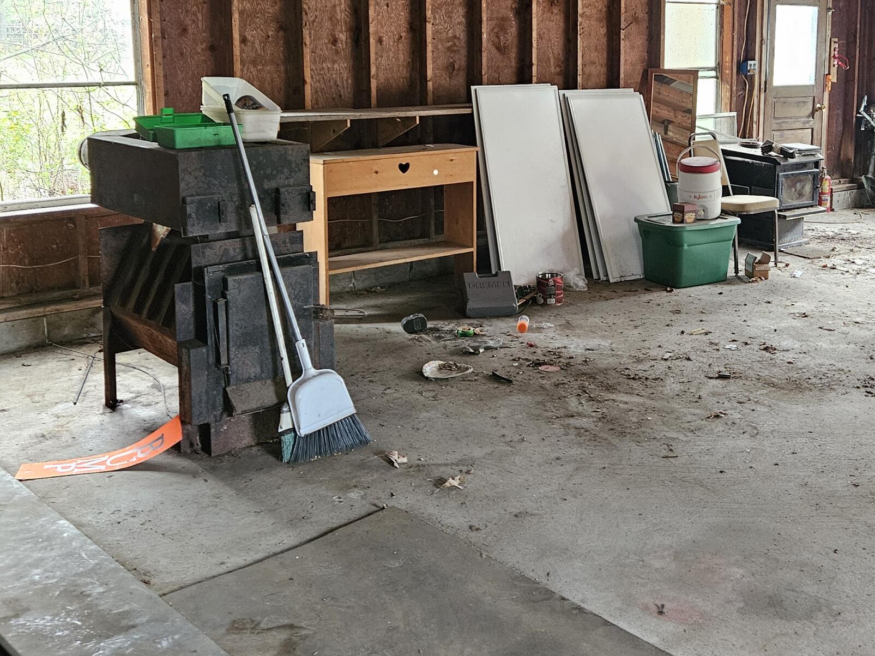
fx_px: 1087
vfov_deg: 32.8
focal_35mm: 43
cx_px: 609
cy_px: 151
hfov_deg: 43.0
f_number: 1.8
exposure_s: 1/30
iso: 640
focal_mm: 5.4
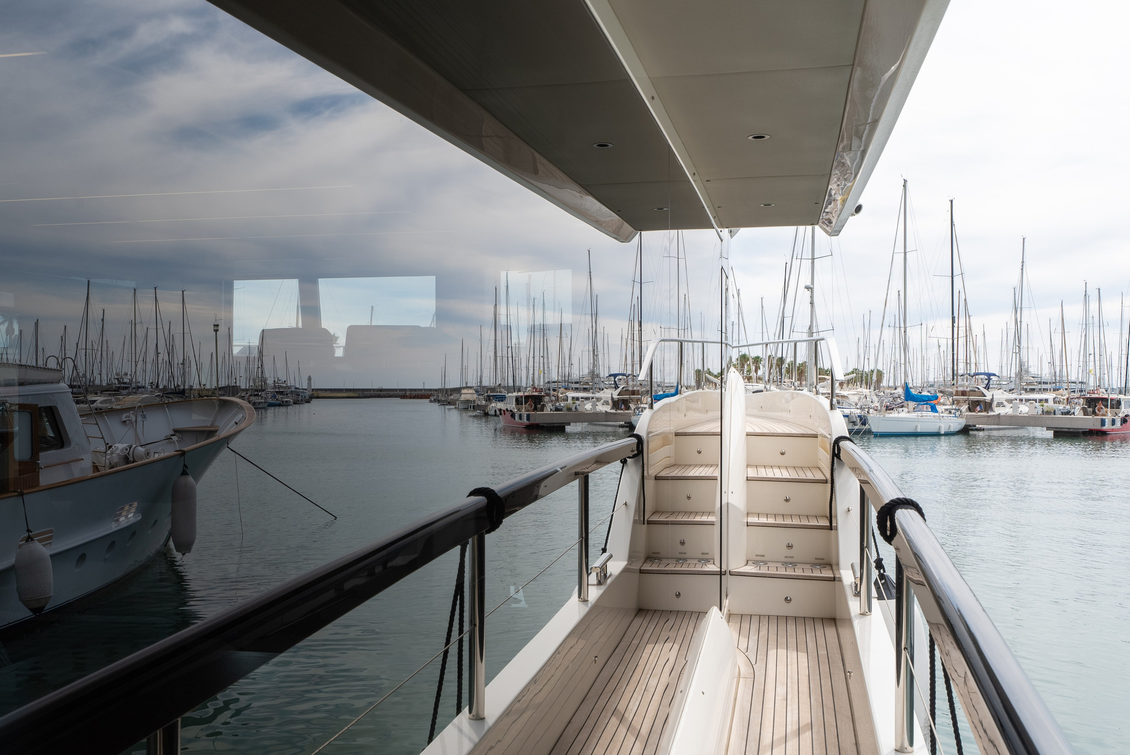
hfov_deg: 55.3
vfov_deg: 38.6
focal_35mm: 34
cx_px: 565
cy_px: 378
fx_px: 1077
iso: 200
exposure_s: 1/160
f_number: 11
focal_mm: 34
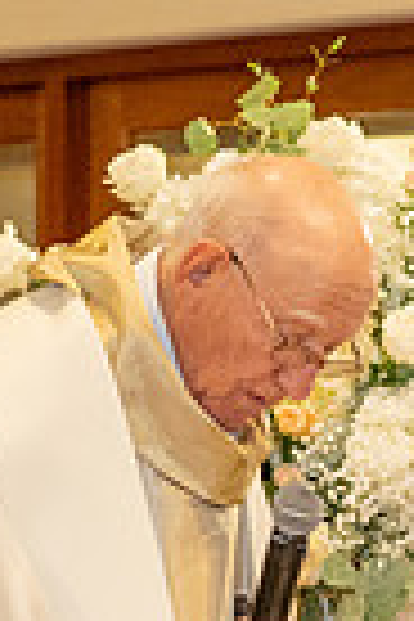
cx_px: 624
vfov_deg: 4.6
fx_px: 7676
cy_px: 851
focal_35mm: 445
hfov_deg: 3.1
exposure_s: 1/160
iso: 1600
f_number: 2.8
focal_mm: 70
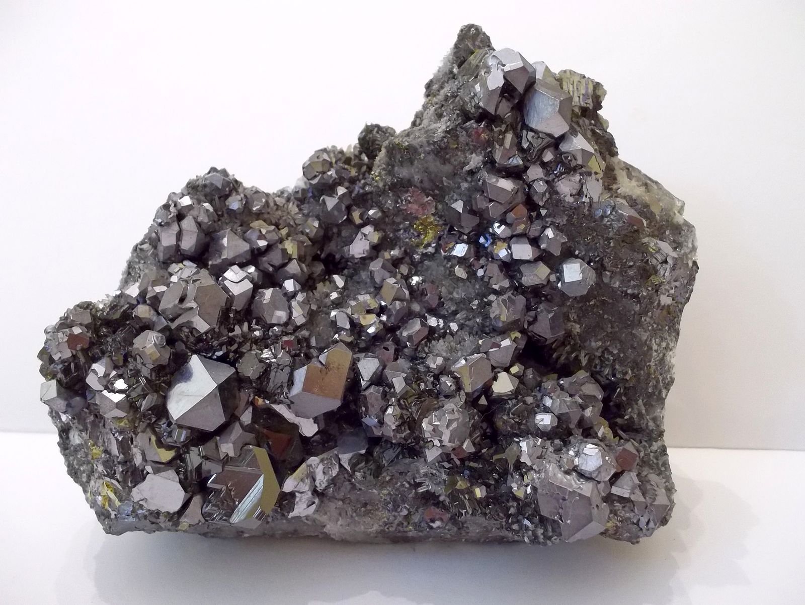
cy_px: 302
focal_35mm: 29
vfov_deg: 48.3
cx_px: 402
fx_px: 675
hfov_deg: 61.6
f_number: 3.3
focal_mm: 4.1
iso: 288
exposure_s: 1/8
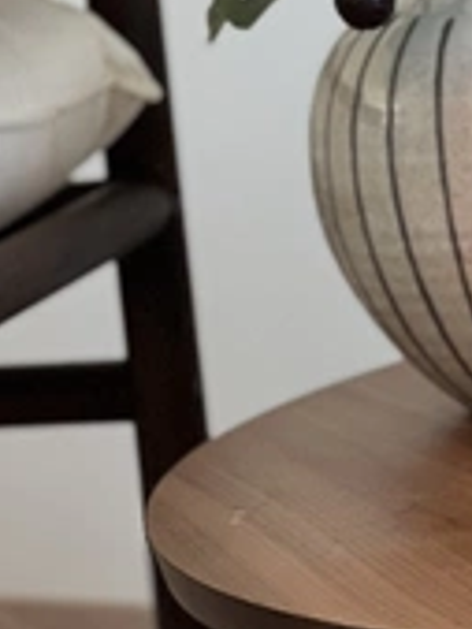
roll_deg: +5.6
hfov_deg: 5.1
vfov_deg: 6.8
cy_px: -15
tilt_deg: -5.7
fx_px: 5302
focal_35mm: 292
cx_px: 680
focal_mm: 9
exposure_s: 1/33
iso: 160
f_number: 2.8
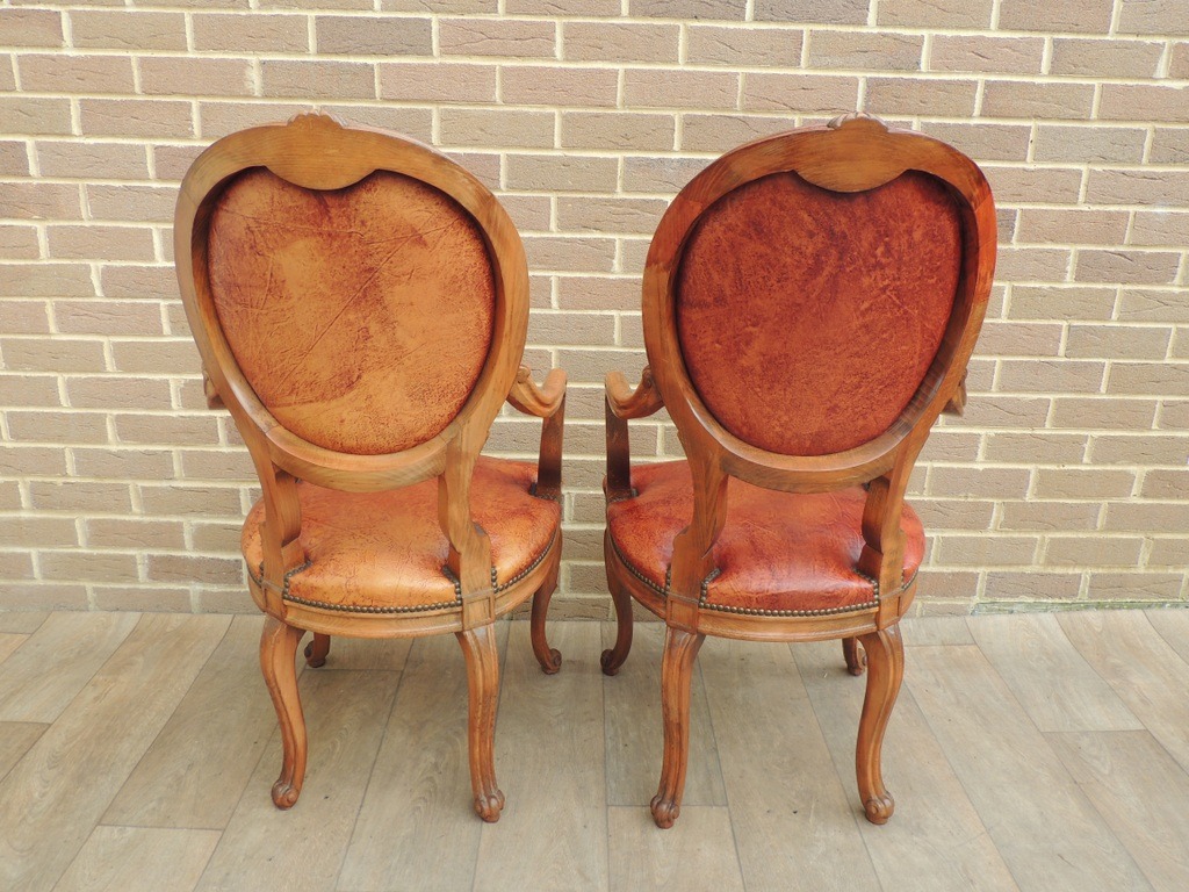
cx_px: 594
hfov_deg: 63.4
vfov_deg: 49.7
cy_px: 446
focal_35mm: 28
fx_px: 962
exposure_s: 1/125
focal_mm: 4.9
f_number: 3.1
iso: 100
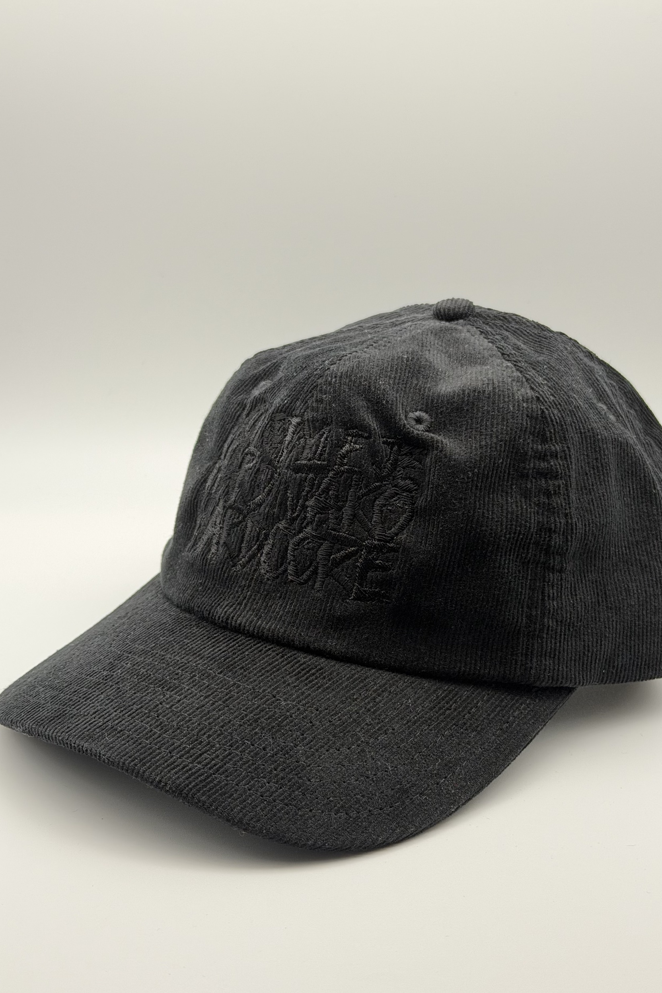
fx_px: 1379
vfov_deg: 39.6
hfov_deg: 27.0
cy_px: 497
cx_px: 349
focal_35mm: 50
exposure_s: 1/553
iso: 80
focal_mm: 6.76
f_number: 1.78
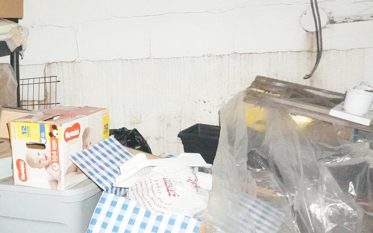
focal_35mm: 54
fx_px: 549
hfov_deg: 34.6
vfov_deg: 23.8
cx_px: 13
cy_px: 167
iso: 32000
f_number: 8
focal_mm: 16
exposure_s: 1/60
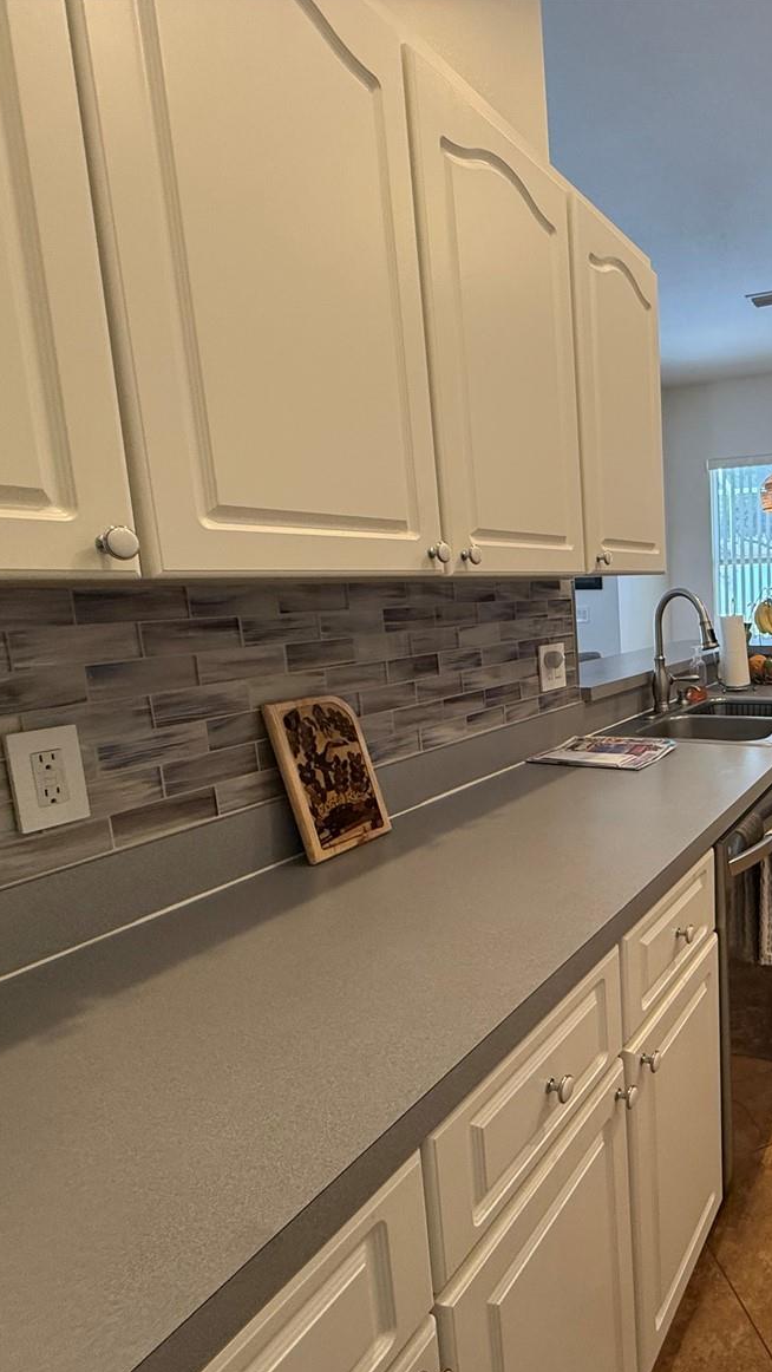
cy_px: 705
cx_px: 699
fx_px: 764
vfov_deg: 83.8
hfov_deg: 47.9
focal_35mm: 21
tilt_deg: -8.5
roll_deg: +1.6
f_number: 2.2
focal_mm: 2.22
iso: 320
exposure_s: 1/120
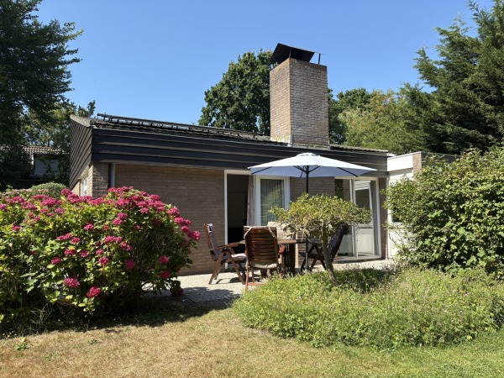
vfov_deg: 53.1
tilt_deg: +5.1
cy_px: 189
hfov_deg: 67.3
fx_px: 379
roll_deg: +1.5
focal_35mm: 26
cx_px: 252
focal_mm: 5.96
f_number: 1.6
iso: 50
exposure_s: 1/1667
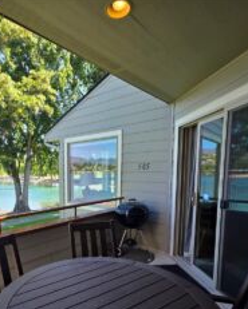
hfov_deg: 61.2
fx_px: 202
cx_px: 78
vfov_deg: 73.7
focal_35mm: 22
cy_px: 194
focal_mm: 2.2
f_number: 1.9
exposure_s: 1/532
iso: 40
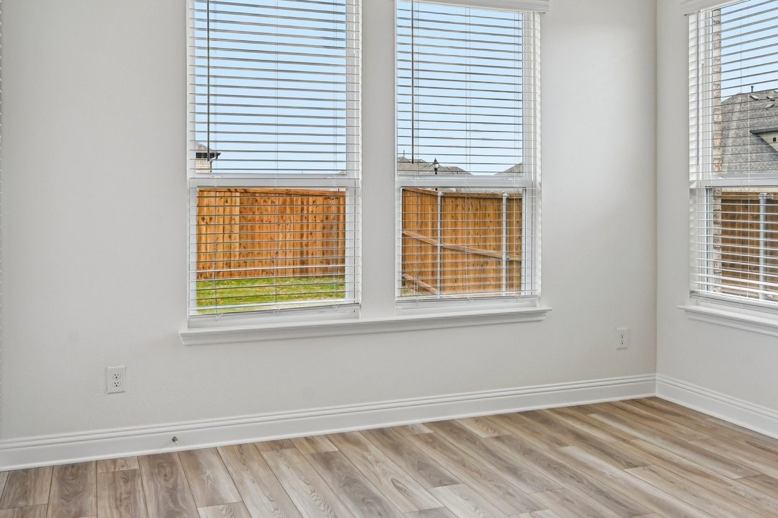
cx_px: 469
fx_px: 843
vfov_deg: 34.0
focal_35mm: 39
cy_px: 184
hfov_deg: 49.2
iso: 400
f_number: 8
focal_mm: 21
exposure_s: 1/250
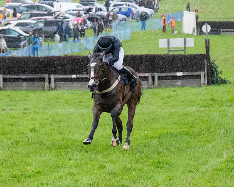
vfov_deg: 5.7
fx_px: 1866
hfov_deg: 7.2
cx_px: 103
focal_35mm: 270
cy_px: 111
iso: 2000
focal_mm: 98
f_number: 4
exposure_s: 1/1000
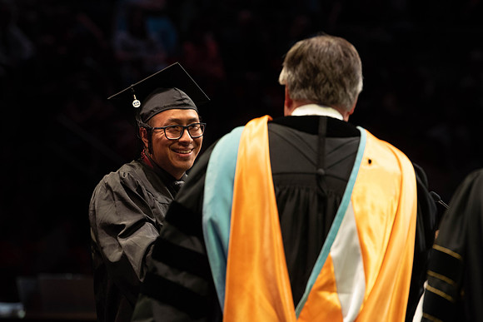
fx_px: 2706
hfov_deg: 10.2
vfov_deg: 6.8
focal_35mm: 202
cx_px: 222
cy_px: 151
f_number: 4.5
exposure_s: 1/320
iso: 1600
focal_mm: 185
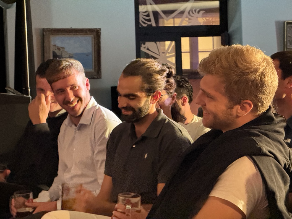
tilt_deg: -2.1
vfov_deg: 12.3
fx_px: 1012
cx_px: 146
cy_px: 110
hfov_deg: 16.4
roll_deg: +1.3
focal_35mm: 120
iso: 2000
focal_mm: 15.66
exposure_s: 1/30
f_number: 2.8
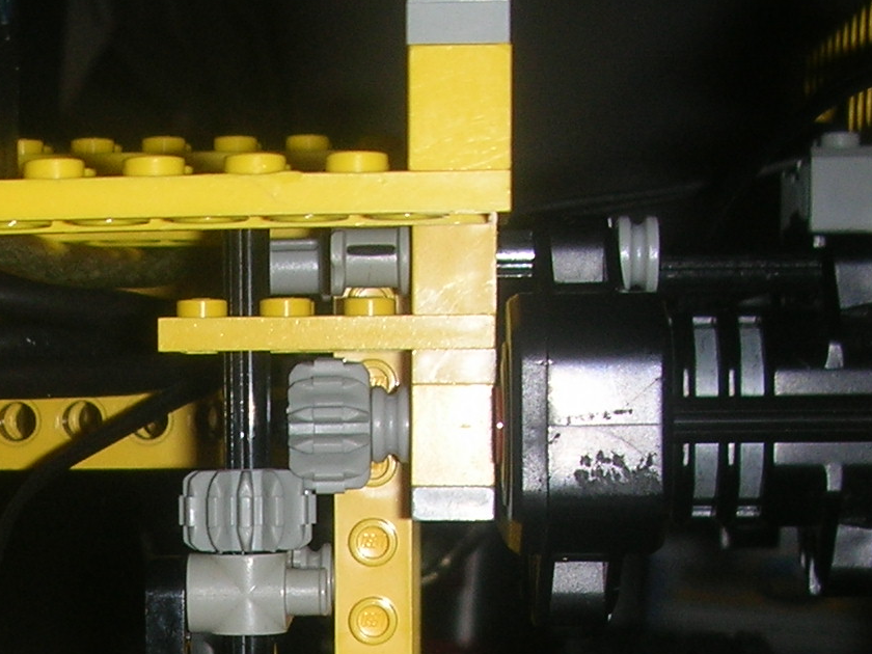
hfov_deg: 17.7
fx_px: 2721
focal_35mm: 108
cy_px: 930
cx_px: -46
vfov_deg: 13.1
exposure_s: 1/60.1
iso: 50
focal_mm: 5.8
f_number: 3
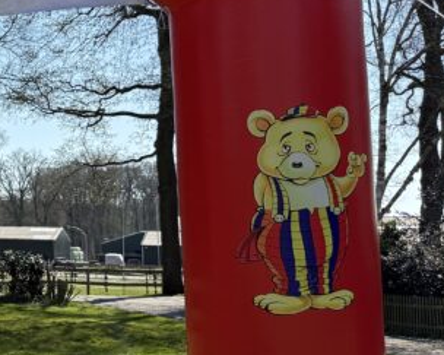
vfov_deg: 19.4
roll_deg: -2.0
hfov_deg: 19.7
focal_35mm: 79
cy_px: 153
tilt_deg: +4.6
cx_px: -285
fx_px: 1038
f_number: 1.78
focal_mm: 6.76
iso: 100
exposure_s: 1/3425
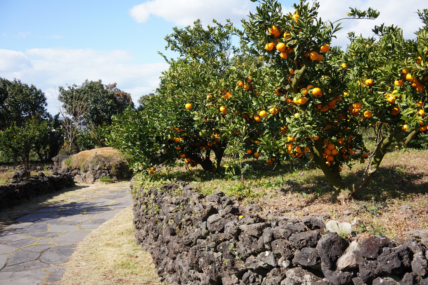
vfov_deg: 37.9
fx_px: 416
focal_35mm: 35
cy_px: 142
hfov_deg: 54.4
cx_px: 214
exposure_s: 1/100
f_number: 13
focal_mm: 35
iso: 200
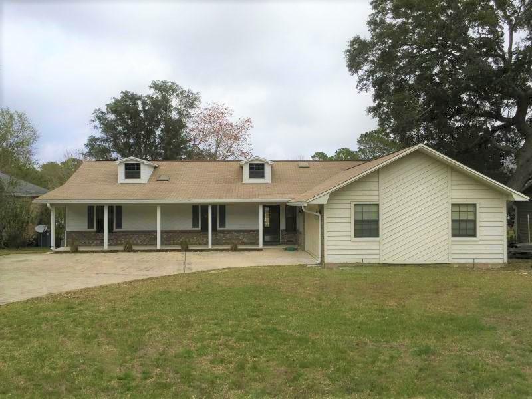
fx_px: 446
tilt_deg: +1.7
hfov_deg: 61.7
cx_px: 266
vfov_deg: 48.2
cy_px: 200
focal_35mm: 29
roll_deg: +0.5
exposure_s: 1/1083
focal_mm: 4.15
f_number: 2.2
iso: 25
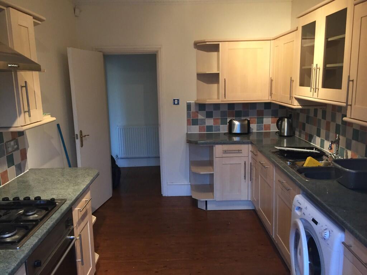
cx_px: 184
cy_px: 138
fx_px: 307
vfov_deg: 48.2
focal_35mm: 29
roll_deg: +0.7
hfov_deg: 61.7
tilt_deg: -13.9
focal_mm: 4.15
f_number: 2.2
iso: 160
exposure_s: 1/33
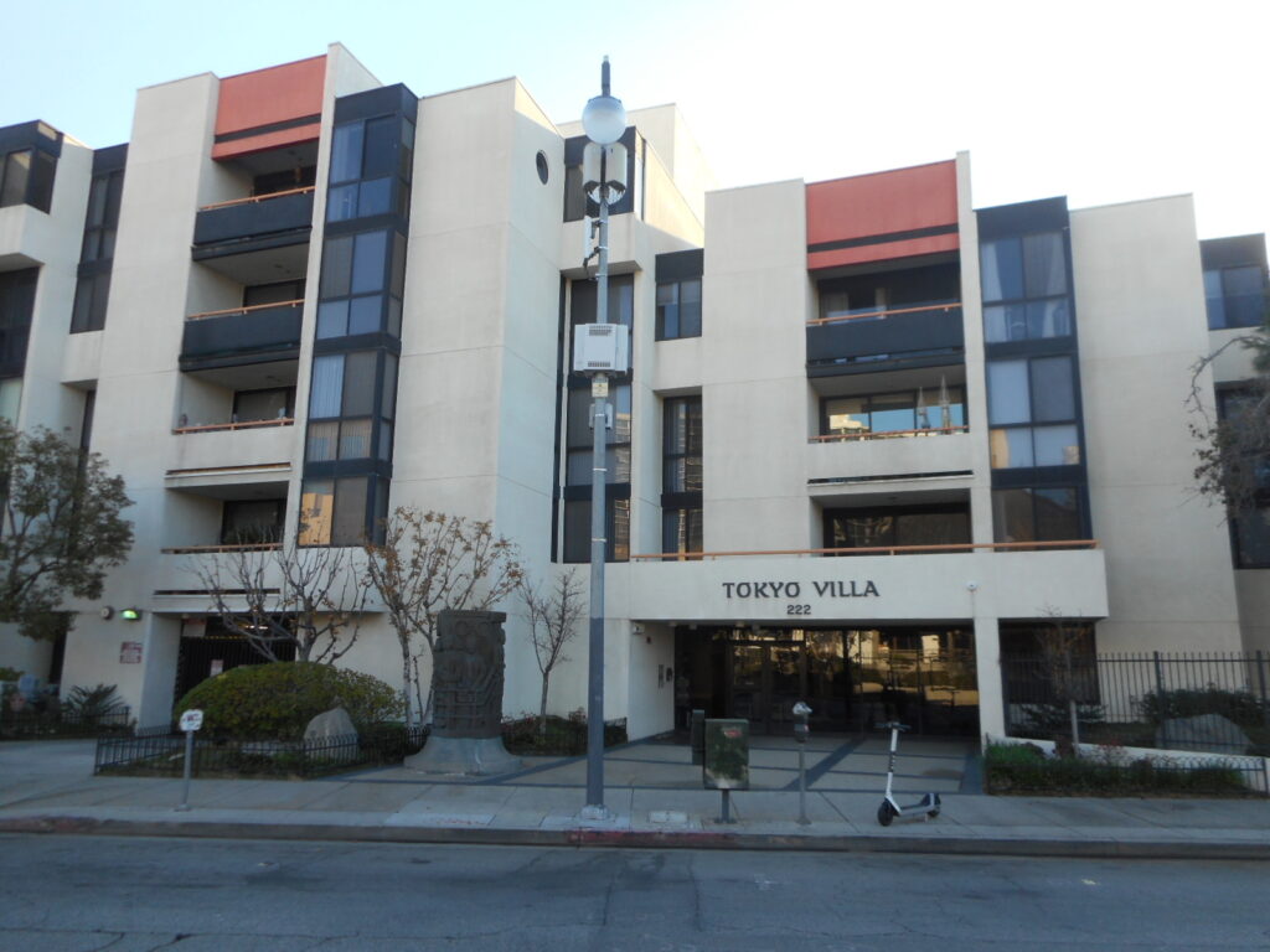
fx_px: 917
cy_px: 476
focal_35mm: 25
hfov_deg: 69.4
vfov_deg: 54.9
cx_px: 635
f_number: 3.7
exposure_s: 1/125
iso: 80
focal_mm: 4.5
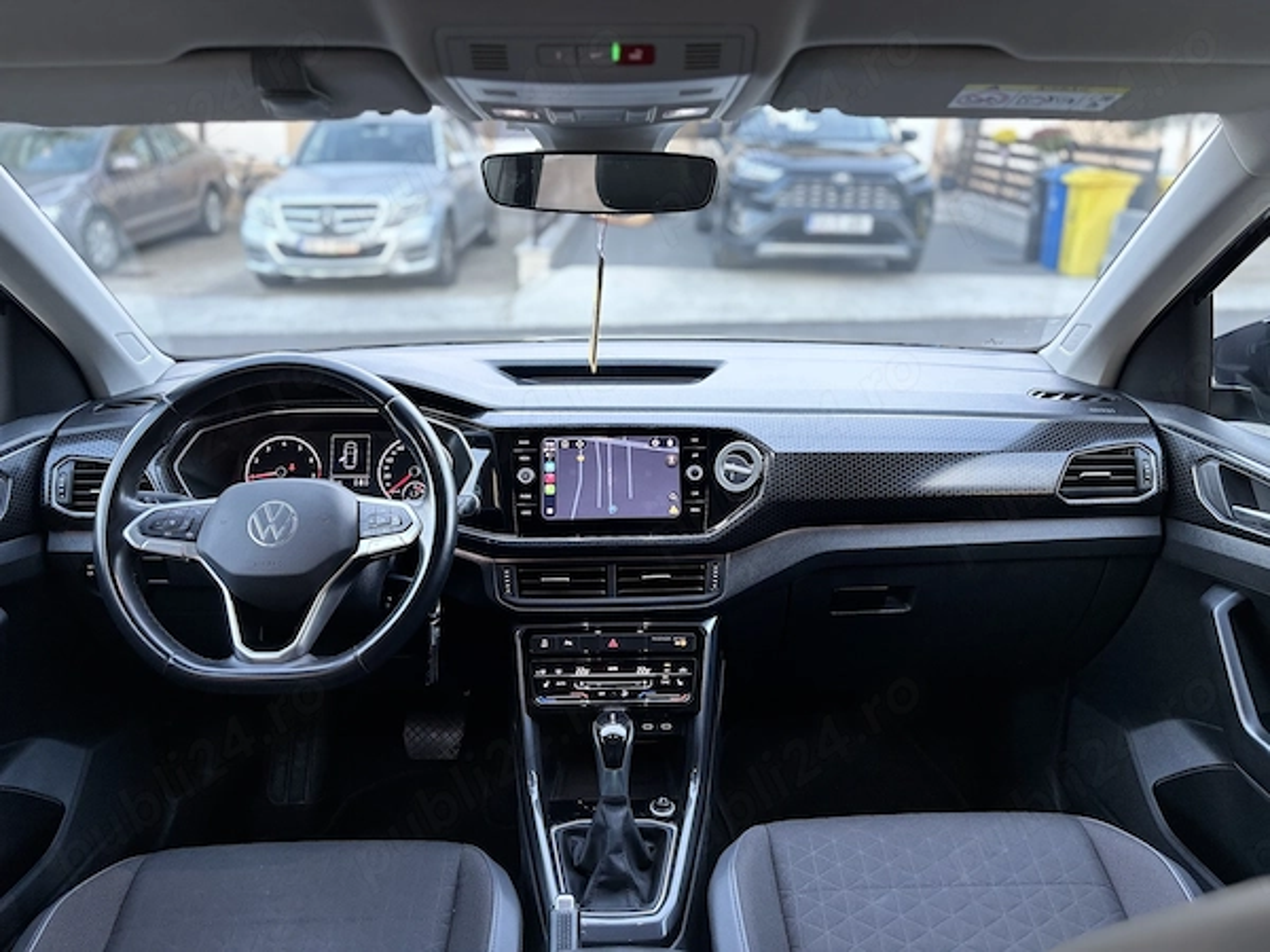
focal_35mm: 26
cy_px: 476
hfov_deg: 67.3
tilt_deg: -18.0
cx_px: 635
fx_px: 954
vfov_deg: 53.1
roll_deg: -5.4
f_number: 1.6
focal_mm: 5.96
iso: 125
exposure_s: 1/105
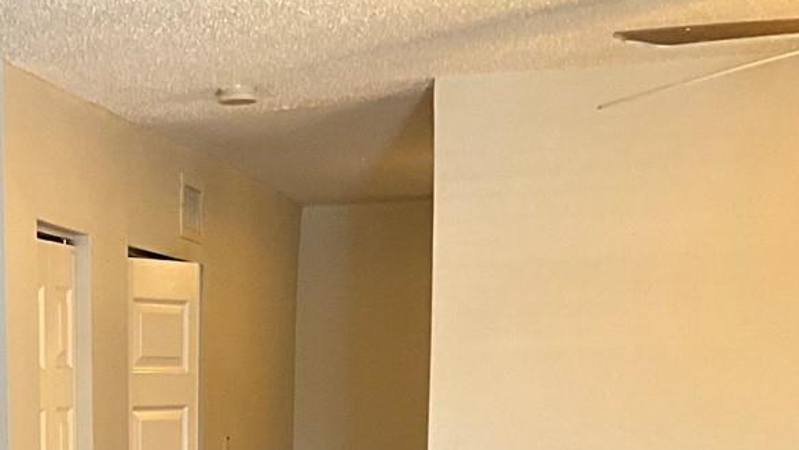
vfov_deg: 12.7
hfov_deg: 23.3
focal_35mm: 87
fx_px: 1843
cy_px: 808
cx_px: -34
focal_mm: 3
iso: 80
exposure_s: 1/60
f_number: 1.8
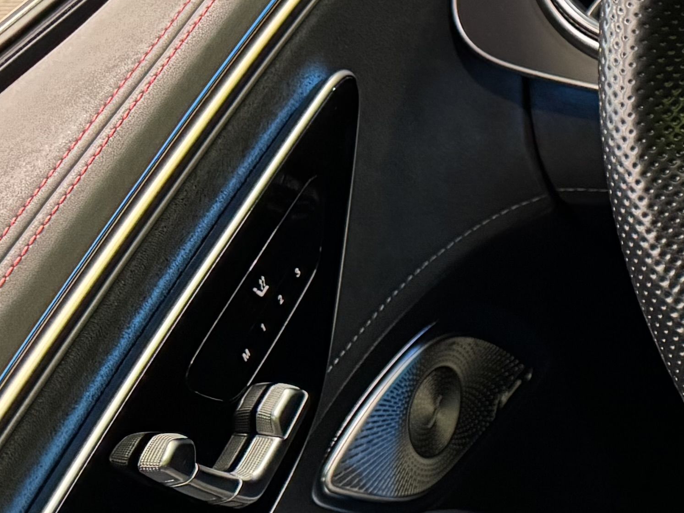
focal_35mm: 92
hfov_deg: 16.9
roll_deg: +2.2
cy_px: 374
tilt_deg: -39.7
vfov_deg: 16.0
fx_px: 1818
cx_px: 1289
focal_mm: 6.76
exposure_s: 1/33
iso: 640
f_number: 1.78
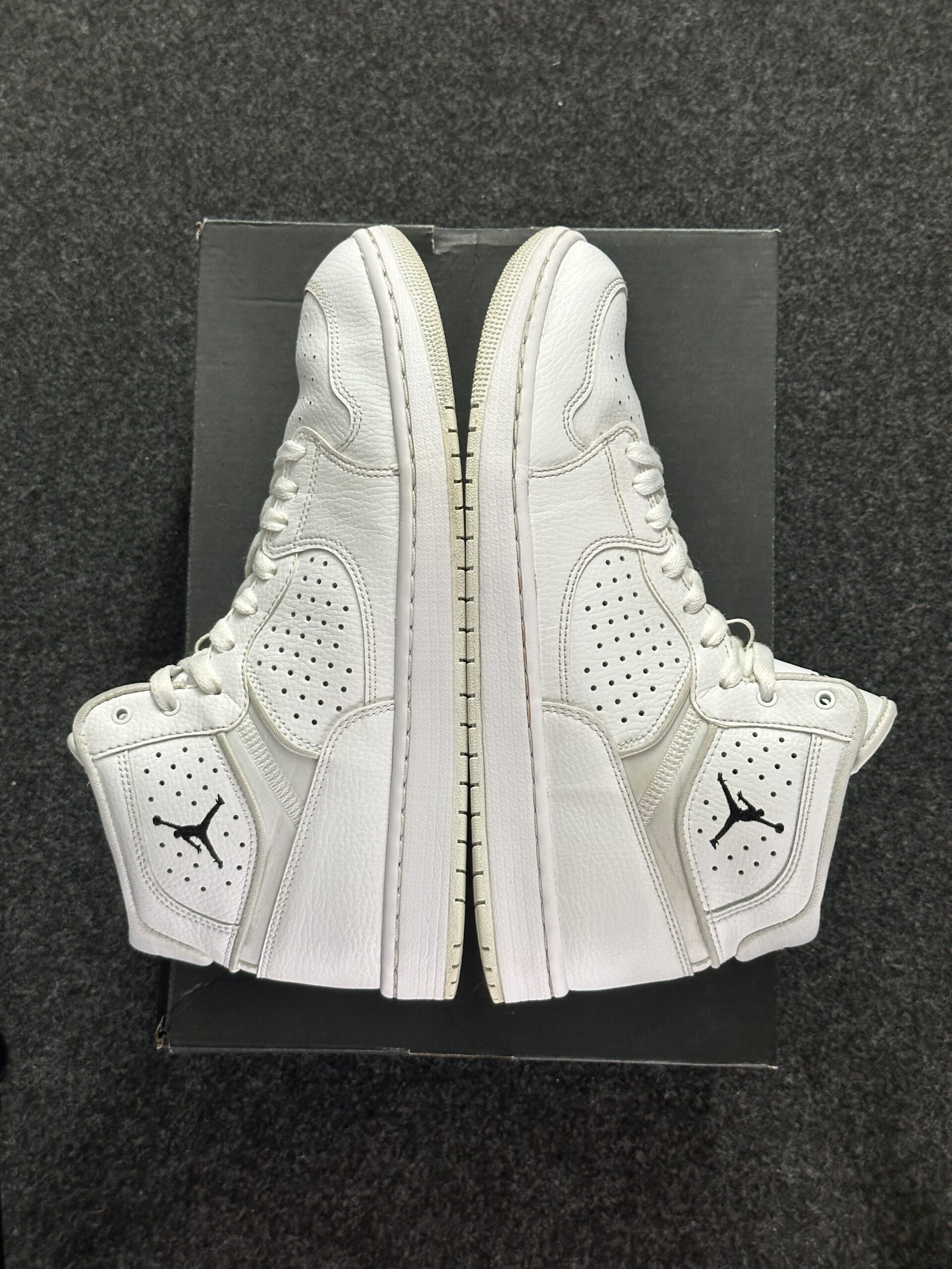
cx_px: 476
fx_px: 1760
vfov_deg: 39.7
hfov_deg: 30.3
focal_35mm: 48
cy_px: 634
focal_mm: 6.86
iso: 160
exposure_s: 1/50
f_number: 1.78
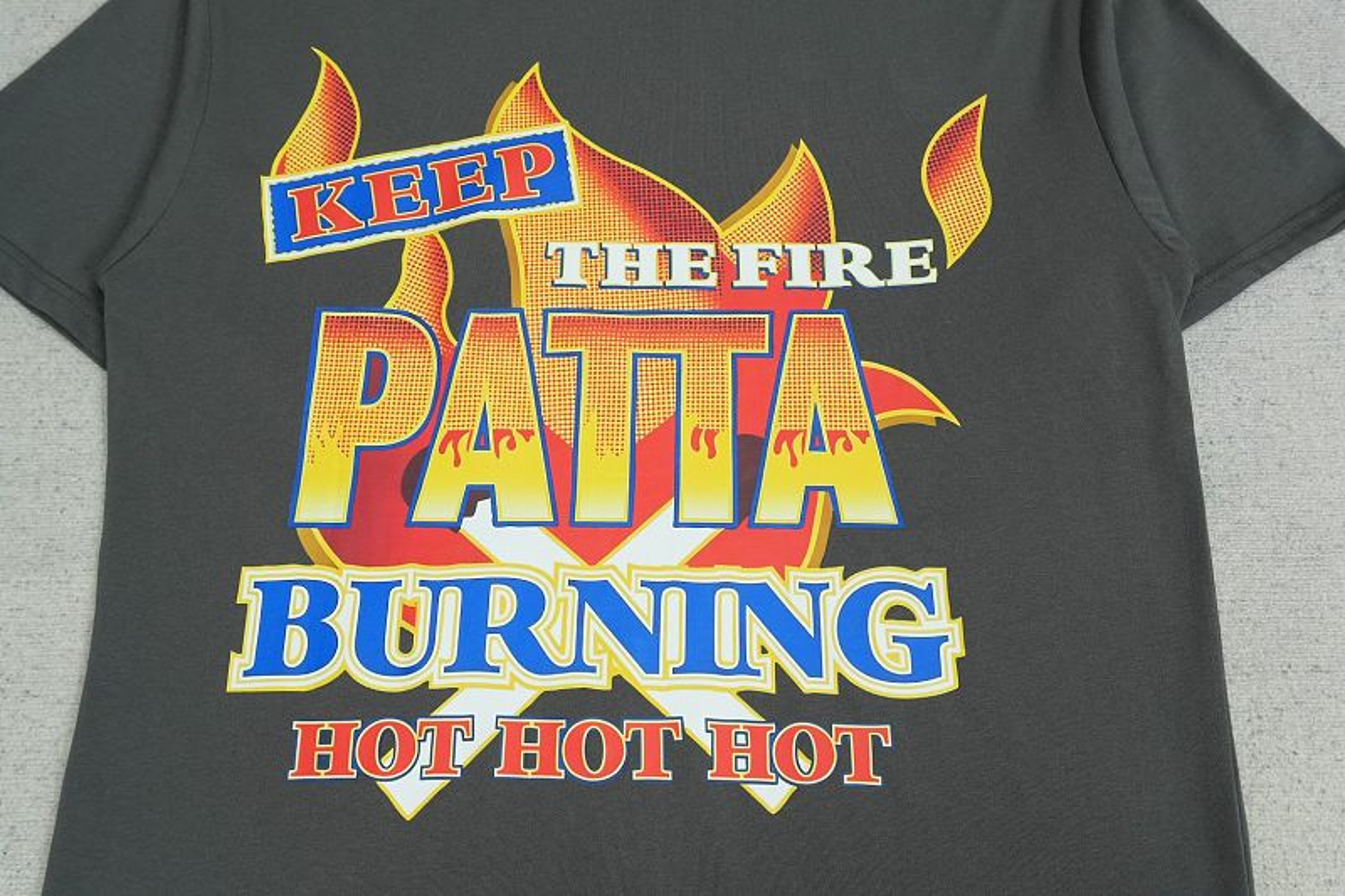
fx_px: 1345
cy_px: 448
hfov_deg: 53.1
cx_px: 672
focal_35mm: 36
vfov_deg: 36.9
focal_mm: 24
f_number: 8
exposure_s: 1/160
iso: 1000
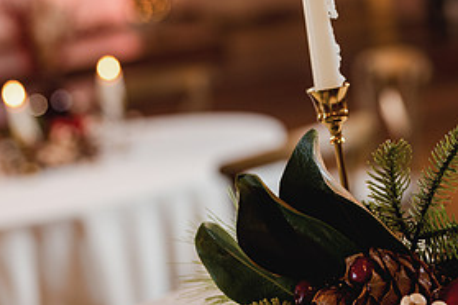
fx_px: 1323
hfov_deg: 19.6
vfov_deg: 13.2
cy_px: 130
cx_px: 195
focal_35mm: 104
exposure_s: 1/60
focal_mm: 50
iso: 400
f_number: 2.5
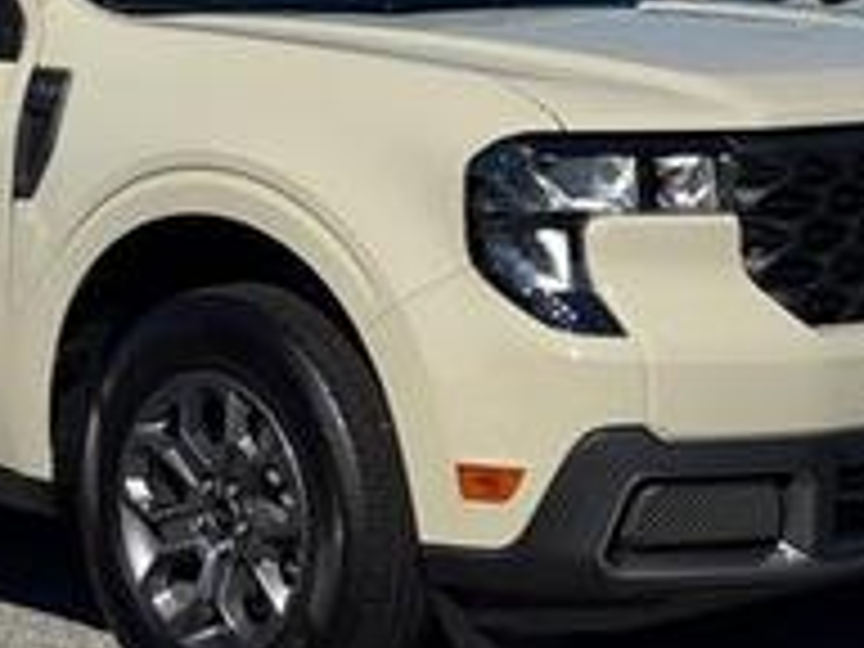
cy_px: 230
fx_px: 3145
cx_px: 230
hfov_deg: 15.6
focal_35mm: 126
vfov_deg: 11.8
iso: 64
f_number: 1.78
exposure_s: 1/7937
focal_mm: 6.76
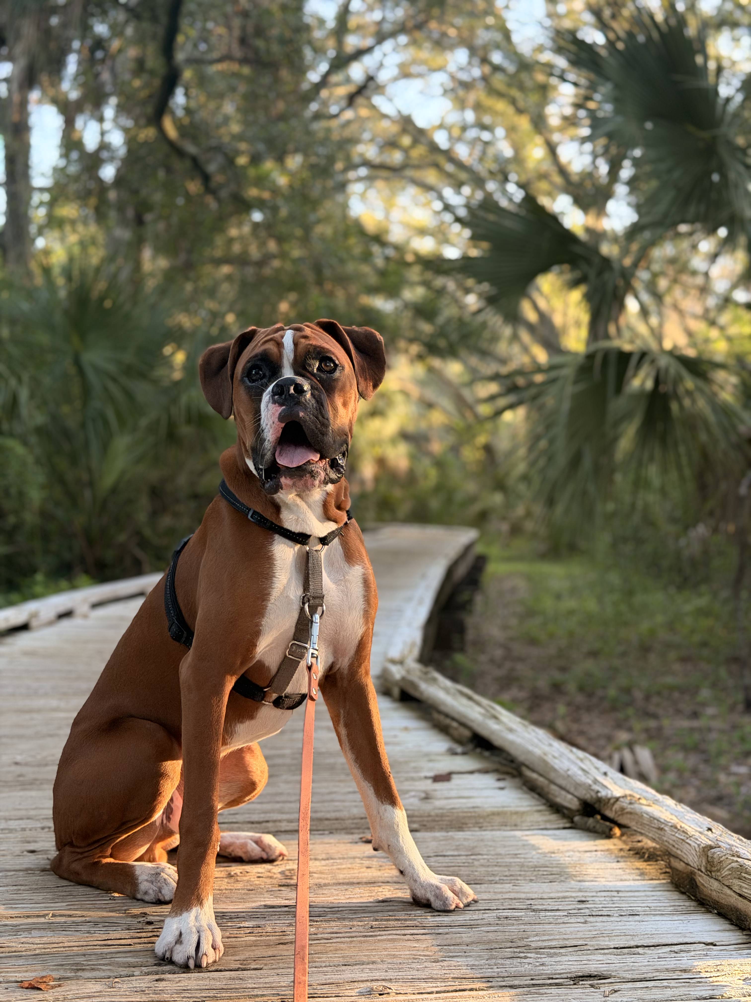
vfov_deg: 39.7
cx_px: 376
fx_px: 1388
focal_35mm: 48
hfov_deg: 30.3
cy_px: 501
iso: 200
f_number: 1.78
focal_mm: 6.76
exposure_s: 1/179
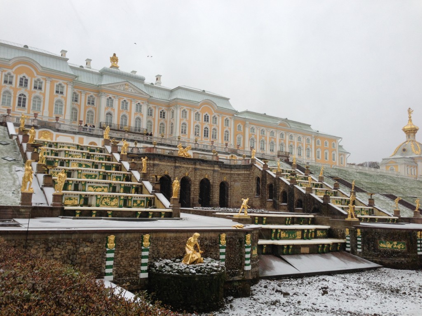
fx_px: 402
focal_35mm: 33
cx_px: 211
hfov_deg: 55.4
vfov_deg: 42.9
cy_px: 158
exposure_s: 1/144
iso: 50
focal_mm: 4.13
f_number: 2.4
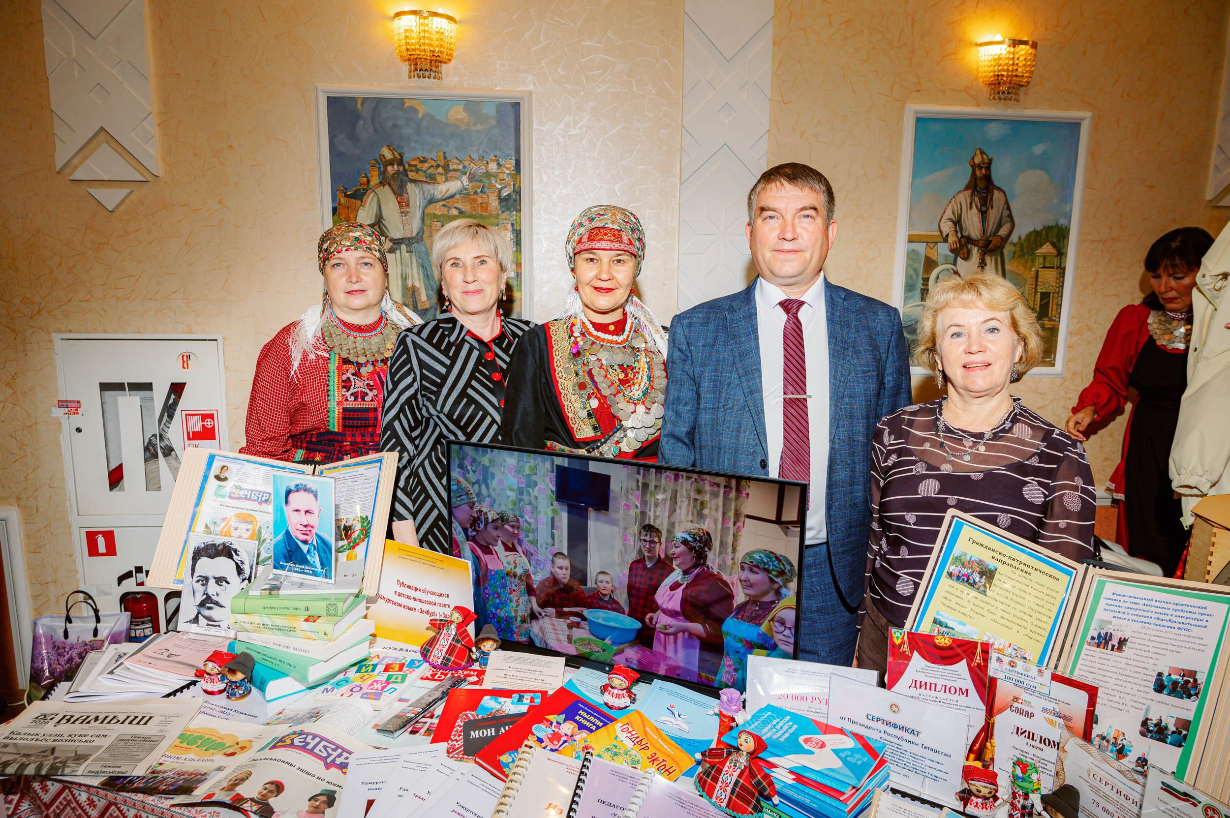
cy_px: 409
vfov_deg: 53.1
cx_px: 615
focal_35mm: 24
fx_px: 819
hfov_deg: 73.8
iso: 800
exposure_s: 1/200
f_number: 5.6
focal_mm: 24
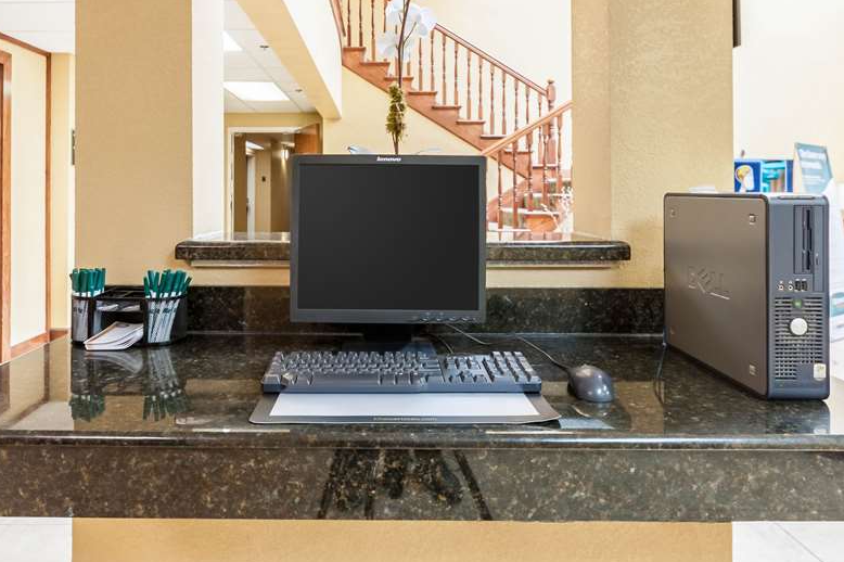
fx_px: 586
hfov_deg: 71.4
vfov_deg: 50.7
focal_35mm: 25
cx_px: 385
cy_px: 209
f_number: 8
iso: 400
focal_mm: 19
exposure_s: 1/160
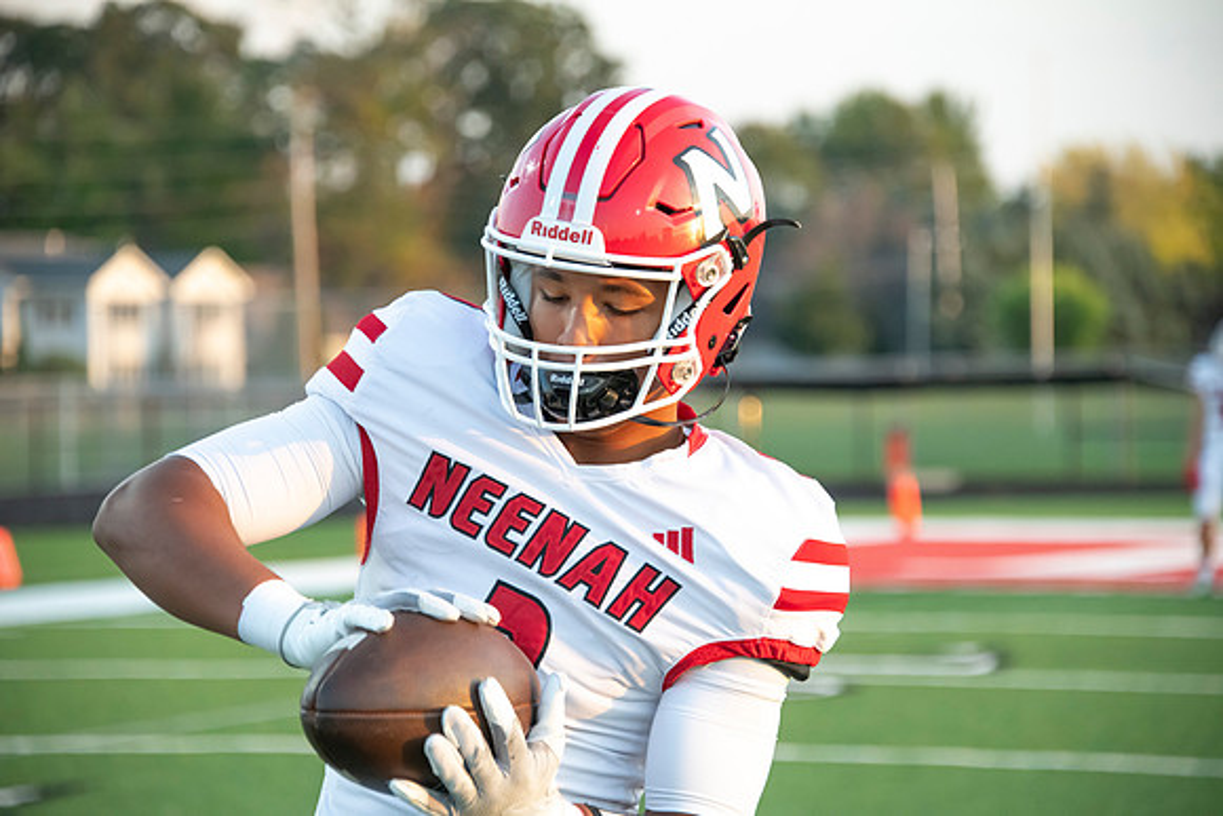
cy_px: 408
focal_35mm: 170
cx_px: 612
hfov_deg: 12.1
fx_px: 5776
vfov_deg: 8.1
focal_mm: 170
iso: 2000
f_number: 5.6
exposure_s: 1/1000
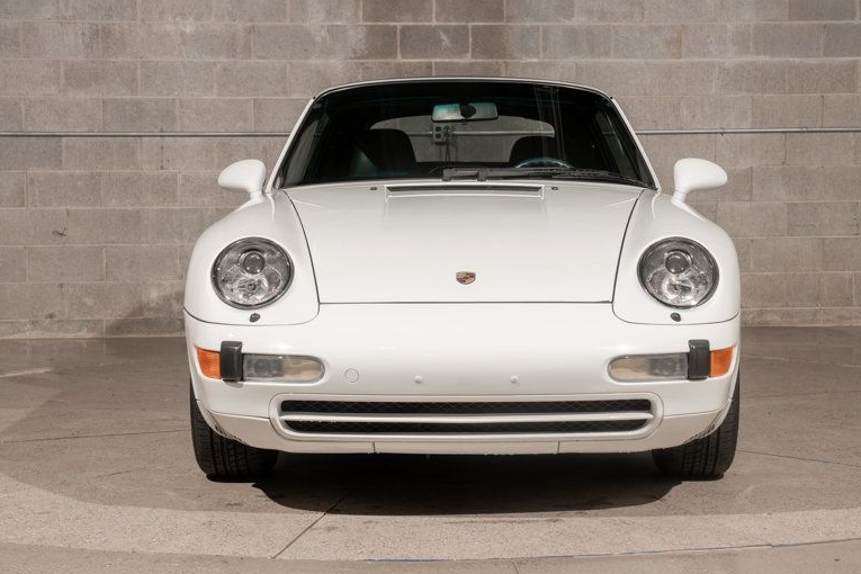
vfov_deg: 18.2
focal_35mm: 75
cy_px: 236
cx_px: 474
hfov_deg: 27.0
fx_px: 1794
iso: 200
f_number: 6.3
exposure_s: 1/60
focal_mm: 56
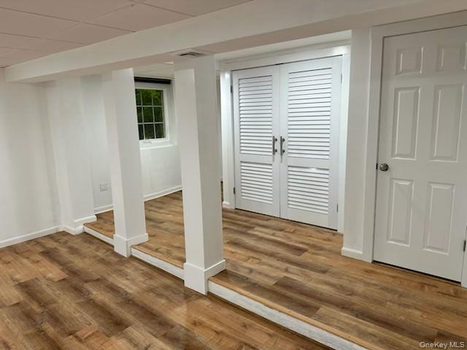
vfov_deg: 56.8
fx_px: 324
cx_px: 234
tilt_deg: -10.2
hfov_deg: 71.6
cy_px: 175
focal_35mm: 24
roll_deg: +1.5
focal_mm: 6.86
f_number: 1.78
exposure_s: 1/120
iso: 160
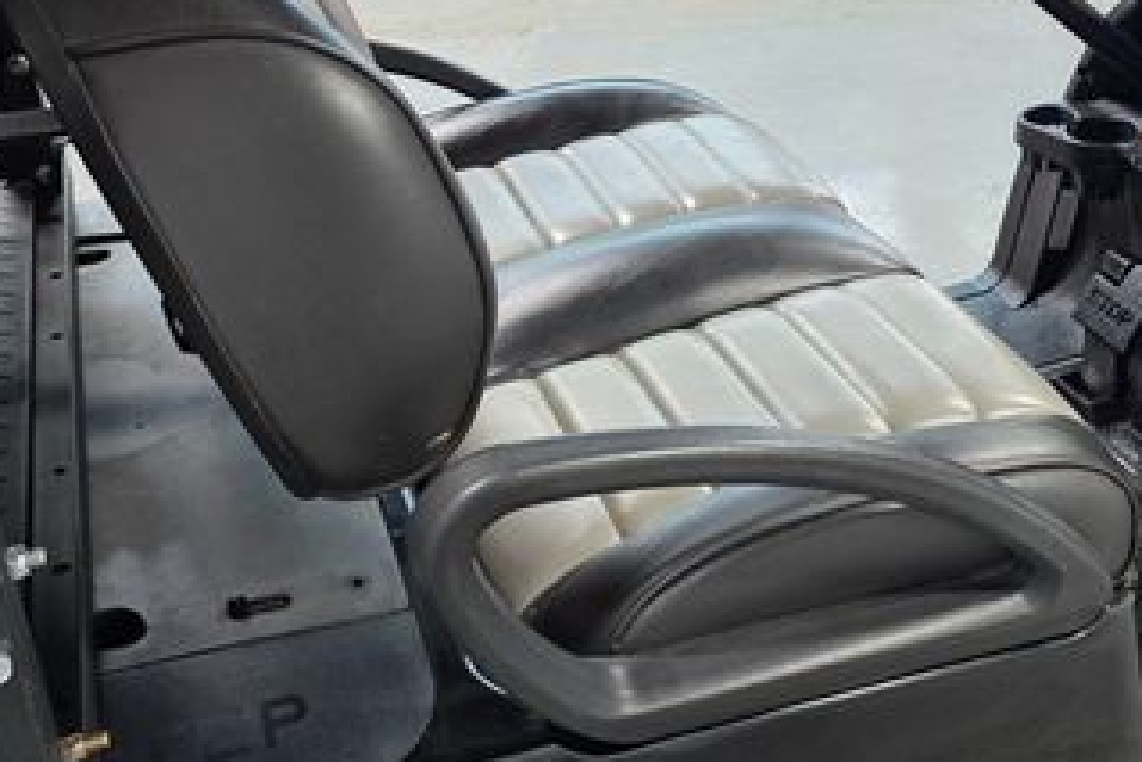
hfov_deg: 39.1
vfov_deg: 27.8
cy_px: 204
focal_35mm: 48
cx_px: 952
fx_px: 1523
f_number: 1.7
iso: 200
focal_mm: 6.3
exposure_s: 1/120
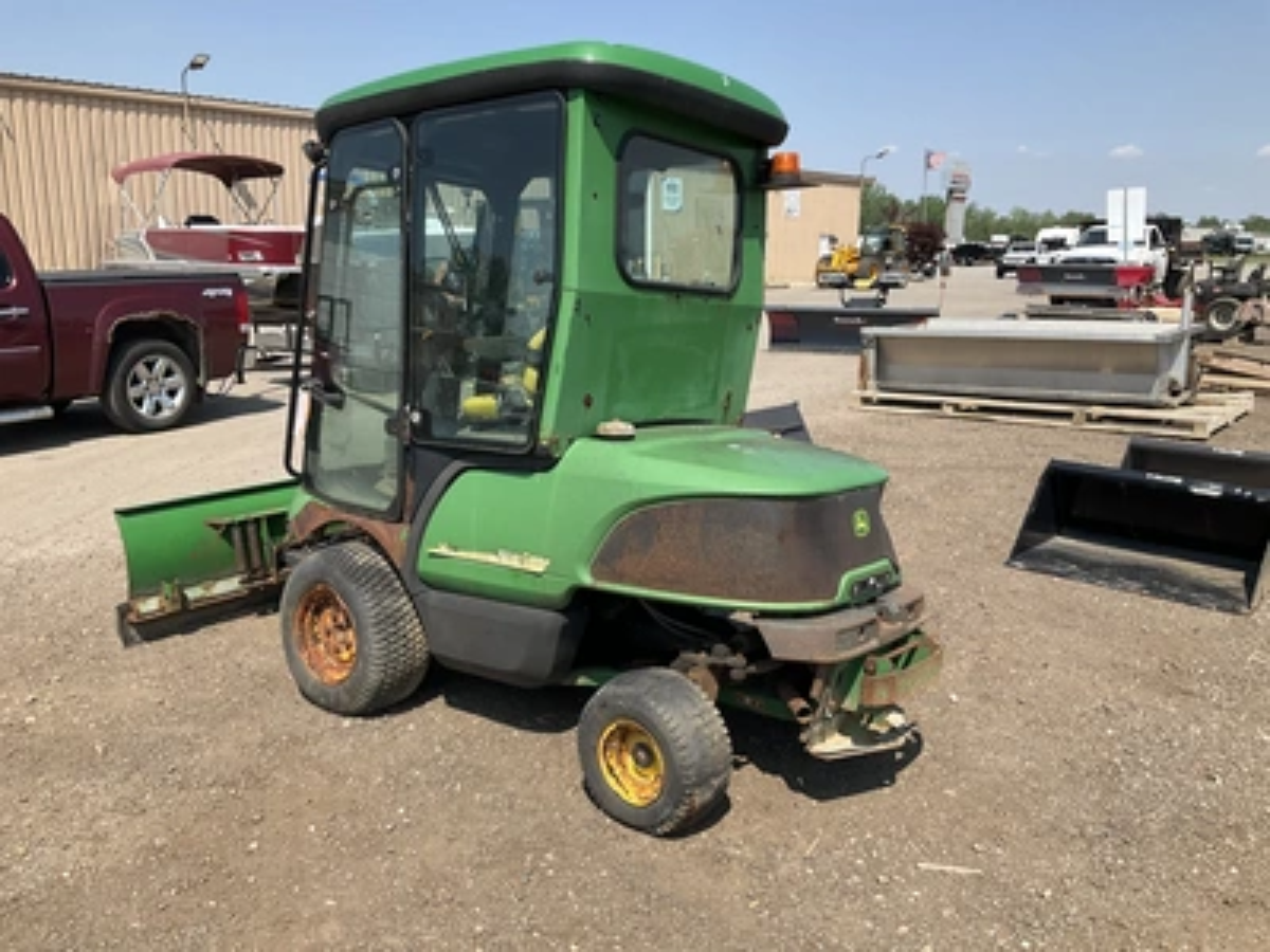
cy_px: 476
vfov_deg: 48.2
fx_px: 1064
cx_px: 635
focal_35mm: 29
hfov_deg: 61.7
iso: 25
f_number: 1.8
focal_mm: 3
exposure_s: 1/1451
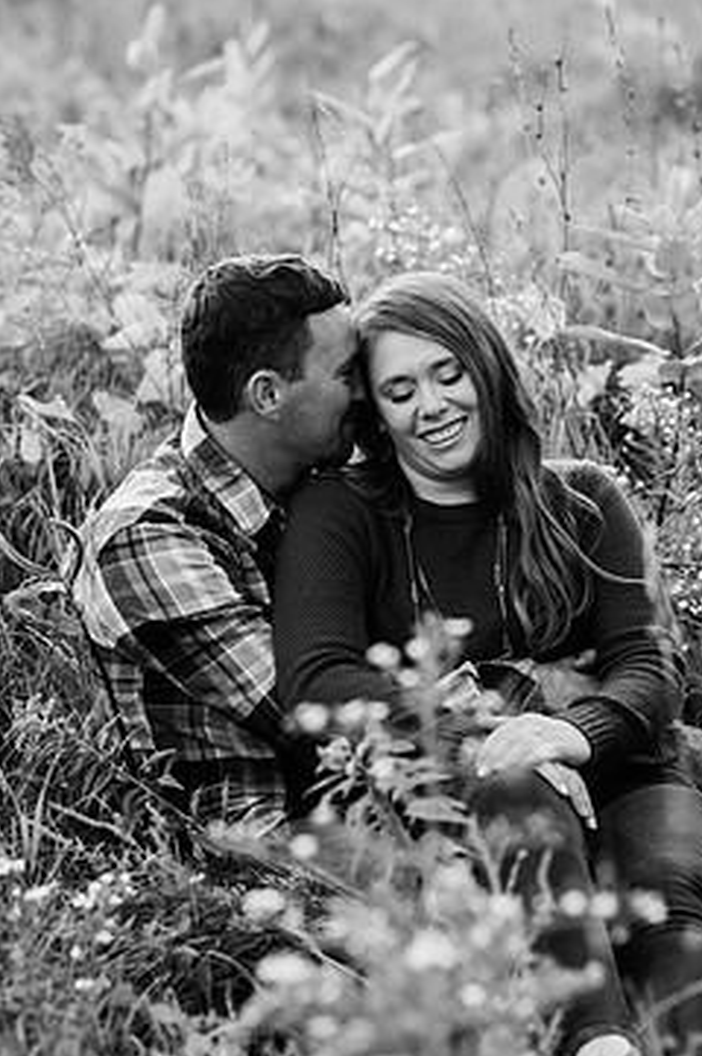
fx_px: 3106
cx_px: 338
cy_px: 559
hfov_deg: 12.9
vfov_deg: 19.3
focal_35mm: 106
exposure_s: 1/200
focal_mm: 85
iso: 500
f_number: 2.5
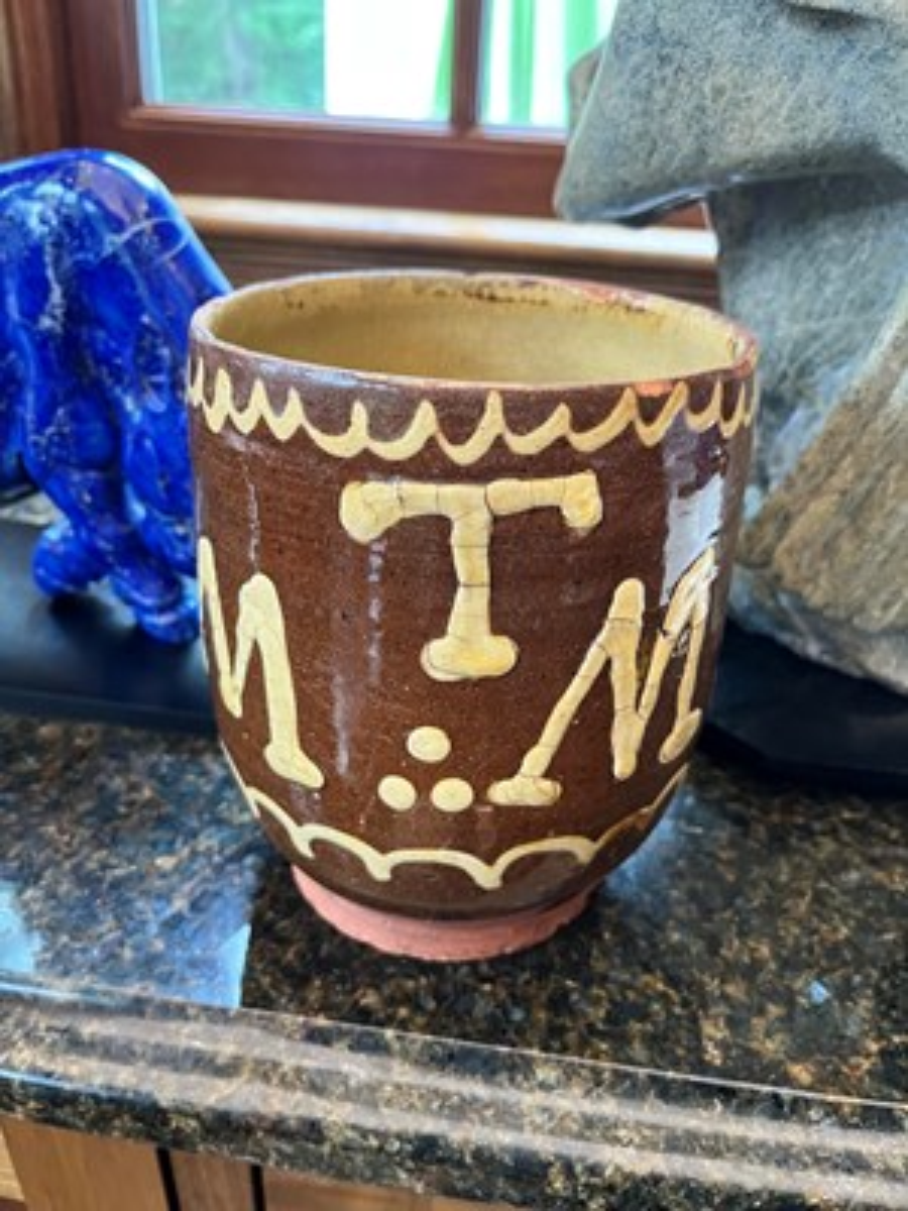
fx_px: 909
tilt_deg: -28.0
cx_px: 454
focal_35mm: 26
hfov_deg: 53.1
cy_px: 606
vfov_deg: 67.3
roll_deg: -3.5
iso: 400
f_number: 1.6
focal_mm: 5.1
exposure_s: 1/60
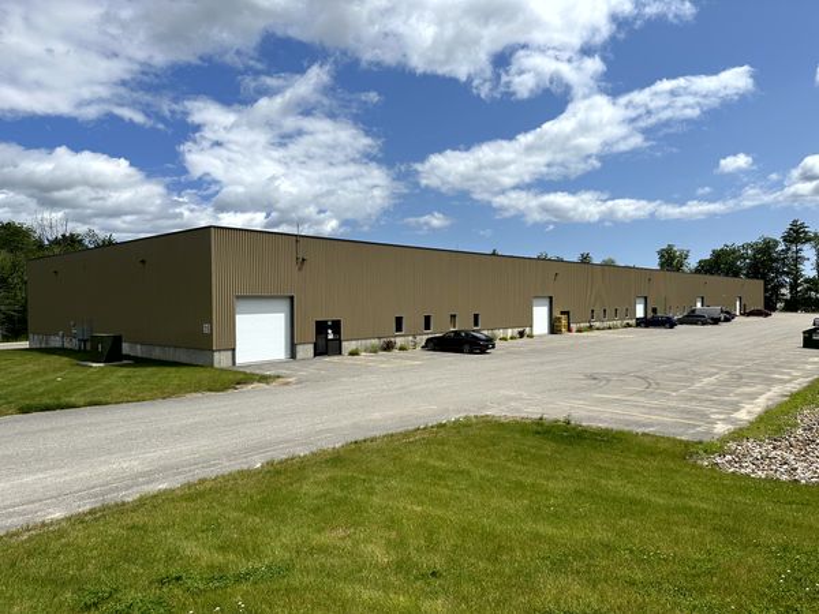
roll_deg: +0.3
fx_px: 568
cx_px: 410
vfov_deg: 56.8
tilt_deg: -1.4
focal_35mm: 24
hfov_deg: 71.6
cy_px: 307
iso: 80
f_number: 1.78
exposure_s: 1/8929
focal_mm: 6.86
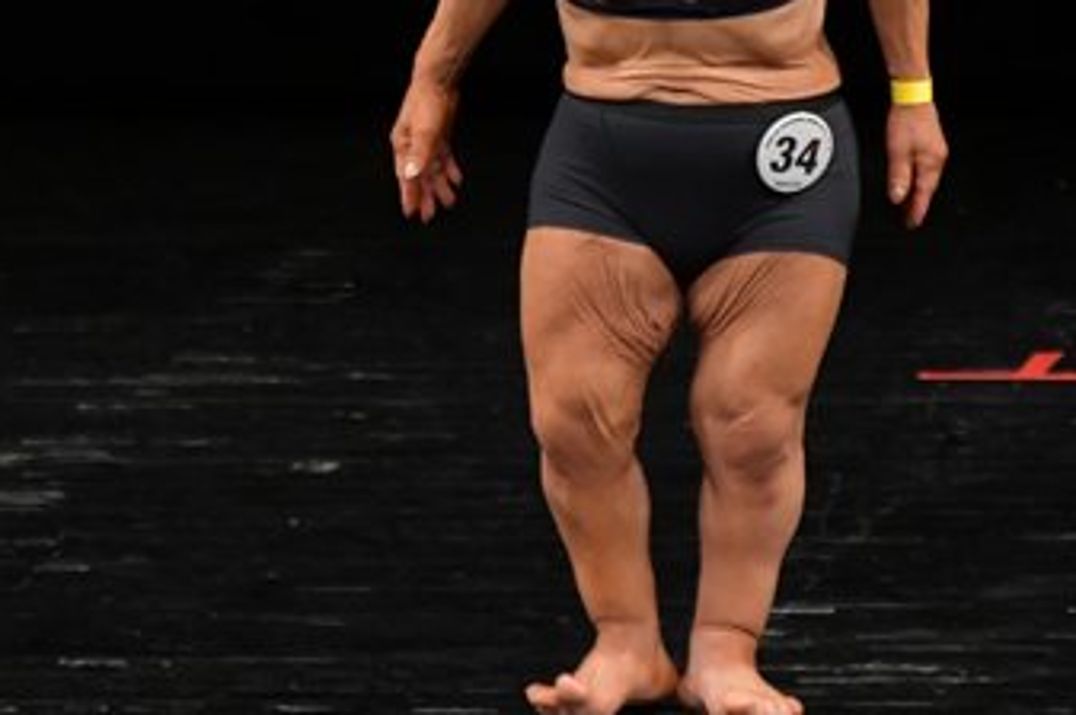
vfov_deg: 1.3
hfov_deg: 2.0
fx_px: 30934
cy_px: 211
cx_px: 509
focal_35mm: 1036
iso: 2000
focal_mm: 300
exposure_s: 1/400
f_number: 5.6
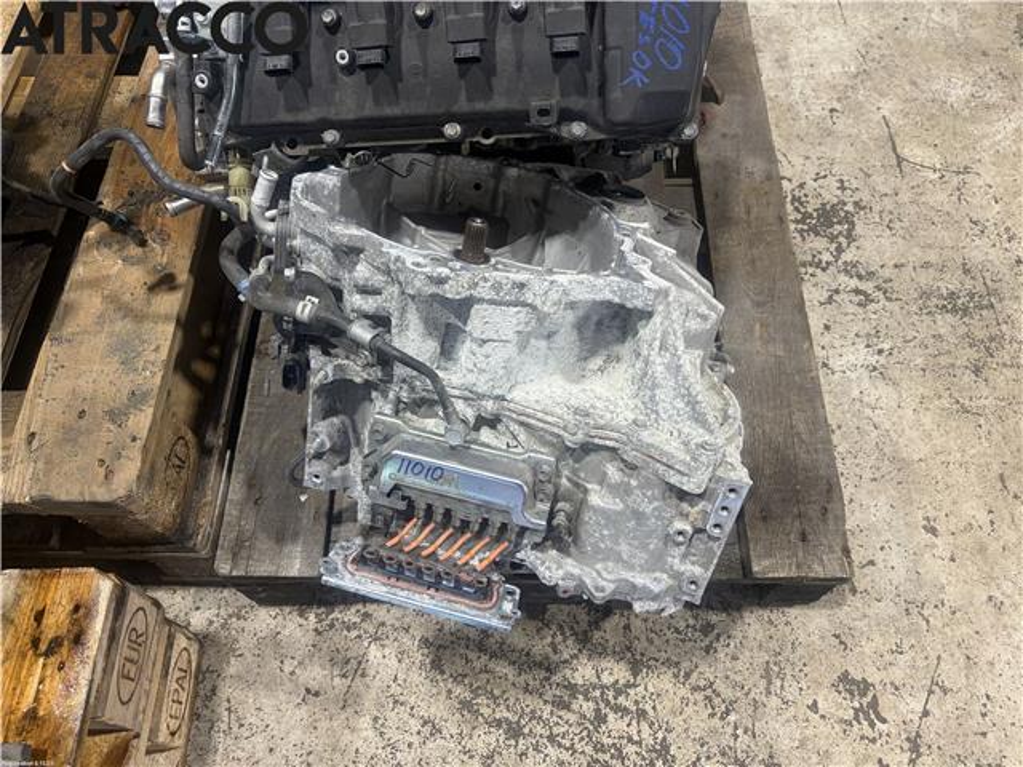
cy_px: 384
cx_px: 512
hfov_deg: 67.3
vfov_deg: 53.1
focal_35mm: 26
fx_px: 768
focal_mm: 5.96
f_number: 1.6
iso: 80
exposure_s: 1/100
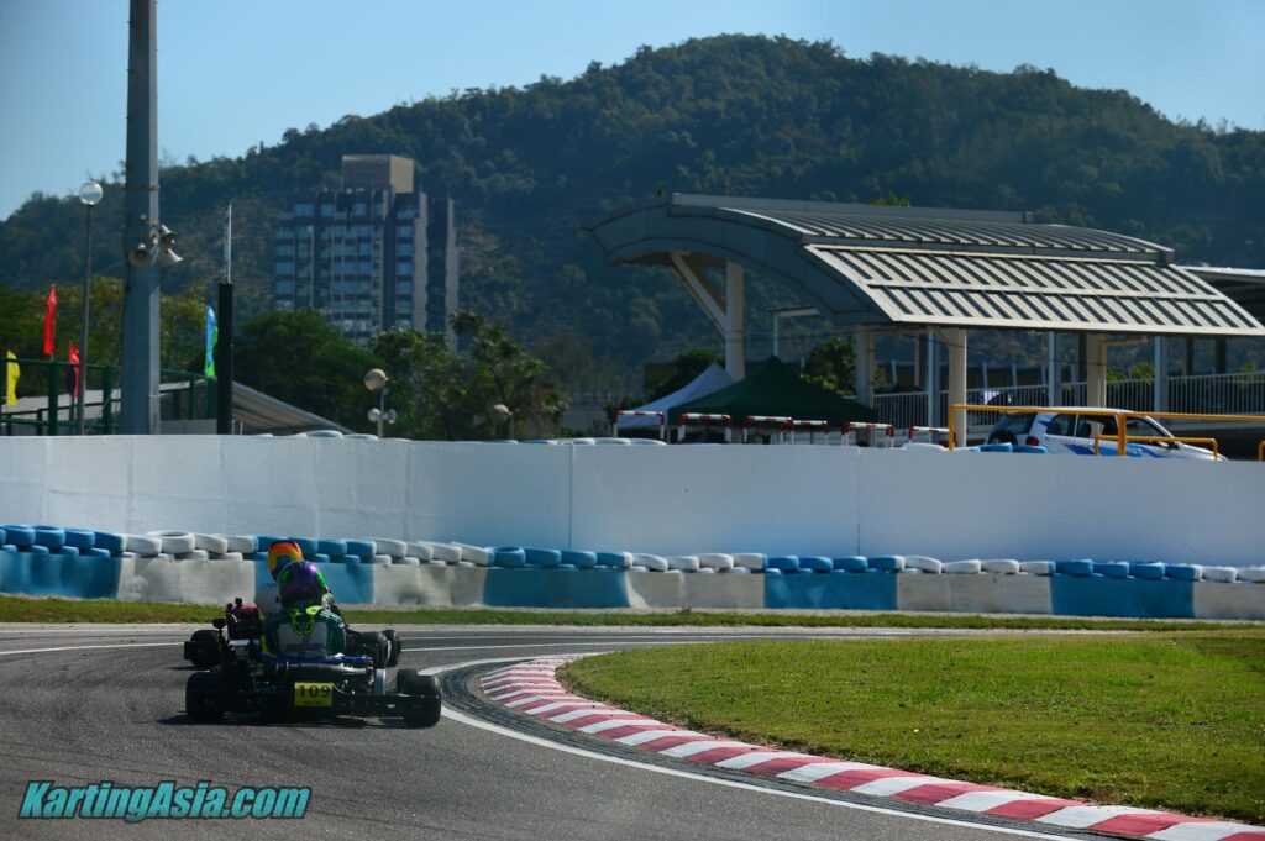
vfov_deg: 10.5
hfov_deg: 15.8
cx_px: 632
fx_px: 4564
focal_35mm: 130
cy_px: 420
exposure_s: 1/1000
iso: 100
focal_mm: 130
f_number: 4
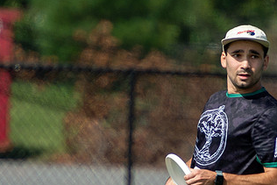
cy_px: 112
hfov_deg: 1.2
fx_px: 13178
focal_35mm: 1712
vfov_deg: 0.8
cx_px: 202
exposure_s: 1/2500
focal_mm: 400
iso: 500
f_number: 5.6
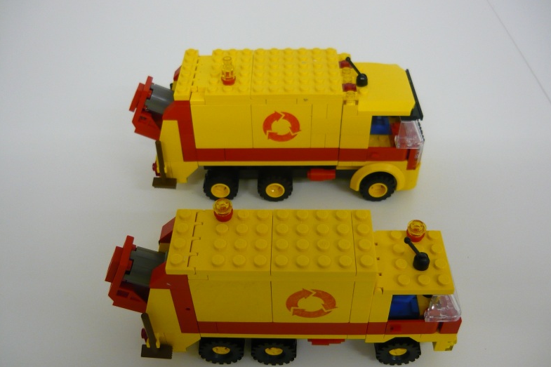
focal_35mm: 35
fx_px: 536
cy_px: 194
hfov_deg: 54.4
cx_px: 279
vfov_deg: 37.8
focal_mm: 5.5
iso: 250
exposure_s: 1/30
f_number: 2.8
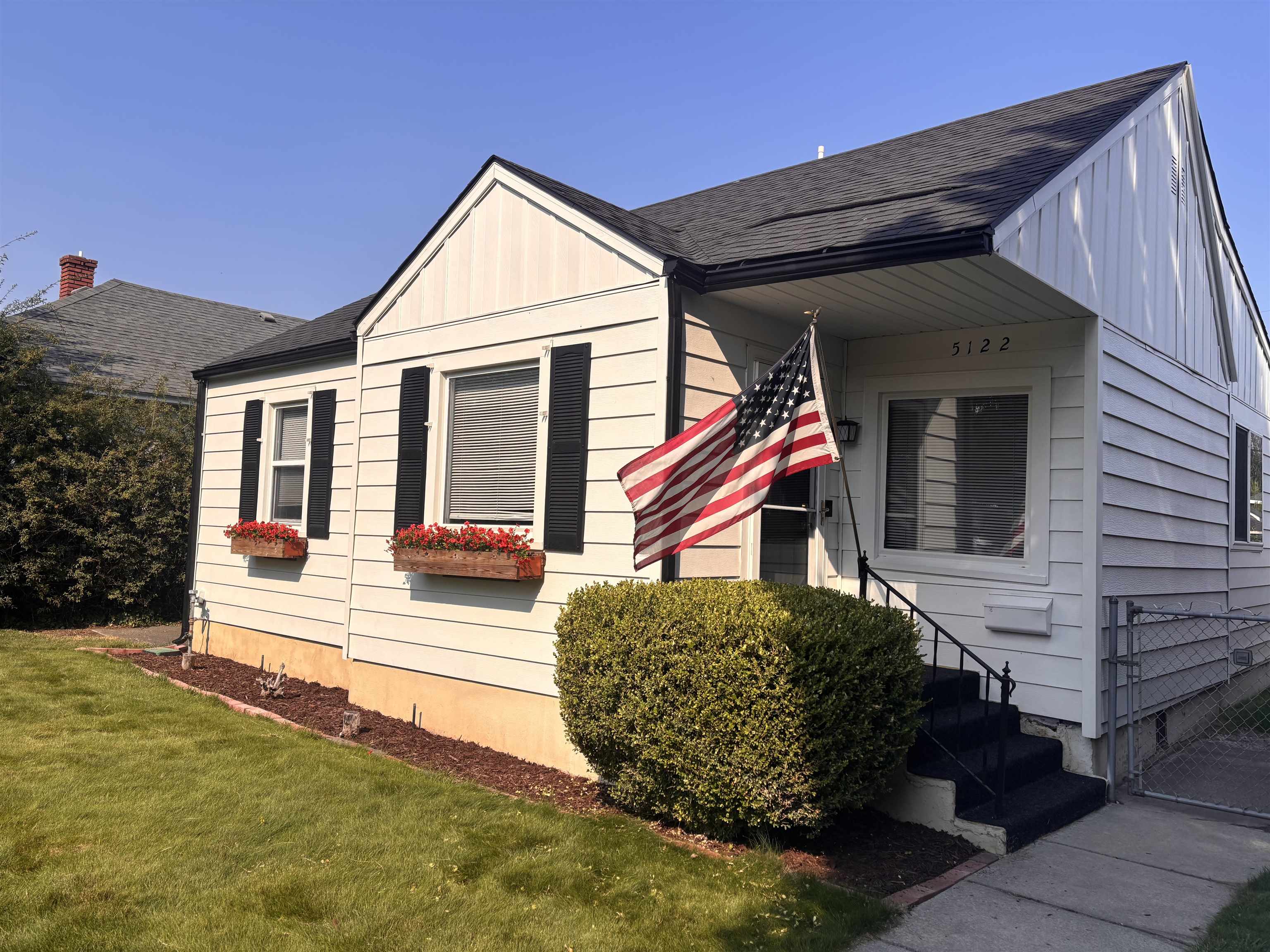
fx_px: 954
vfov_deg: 53.1
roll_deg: -2.0
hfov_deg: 67.3
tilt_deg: +2.5
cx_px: 635
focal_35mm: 26
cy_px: 476
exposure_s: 1/3937
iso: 50
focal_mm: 5.96
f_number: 1.6
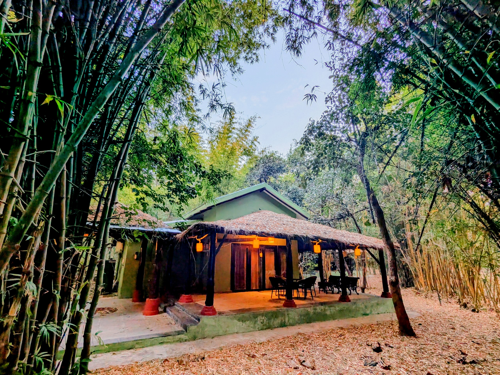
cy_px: 188
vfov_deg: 78.1
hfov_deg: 94.5
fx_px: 231
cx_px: 250
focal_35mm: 16
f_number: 2.2
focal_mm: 2.35
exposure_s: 1/28.7
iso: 80
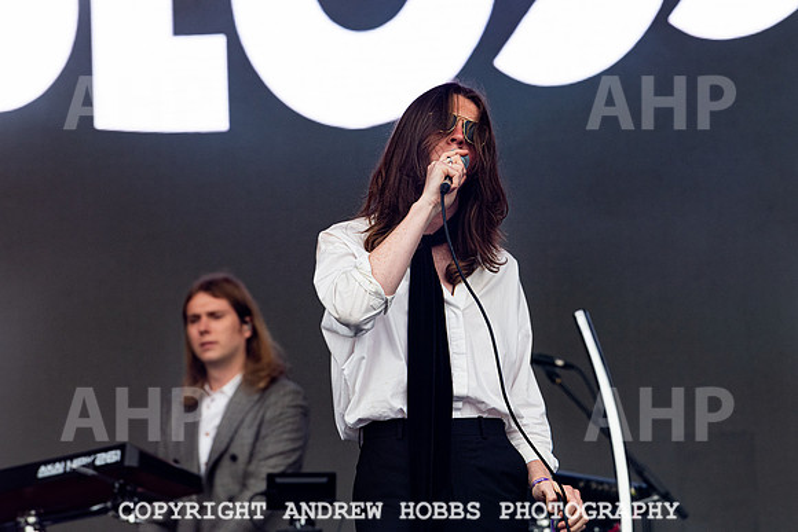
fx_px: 5549
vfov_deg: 5.5
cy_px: 199
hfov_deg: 8.2
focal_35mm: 250
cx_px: 437
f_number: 5
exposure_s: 1/1000
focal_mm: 200
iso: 900
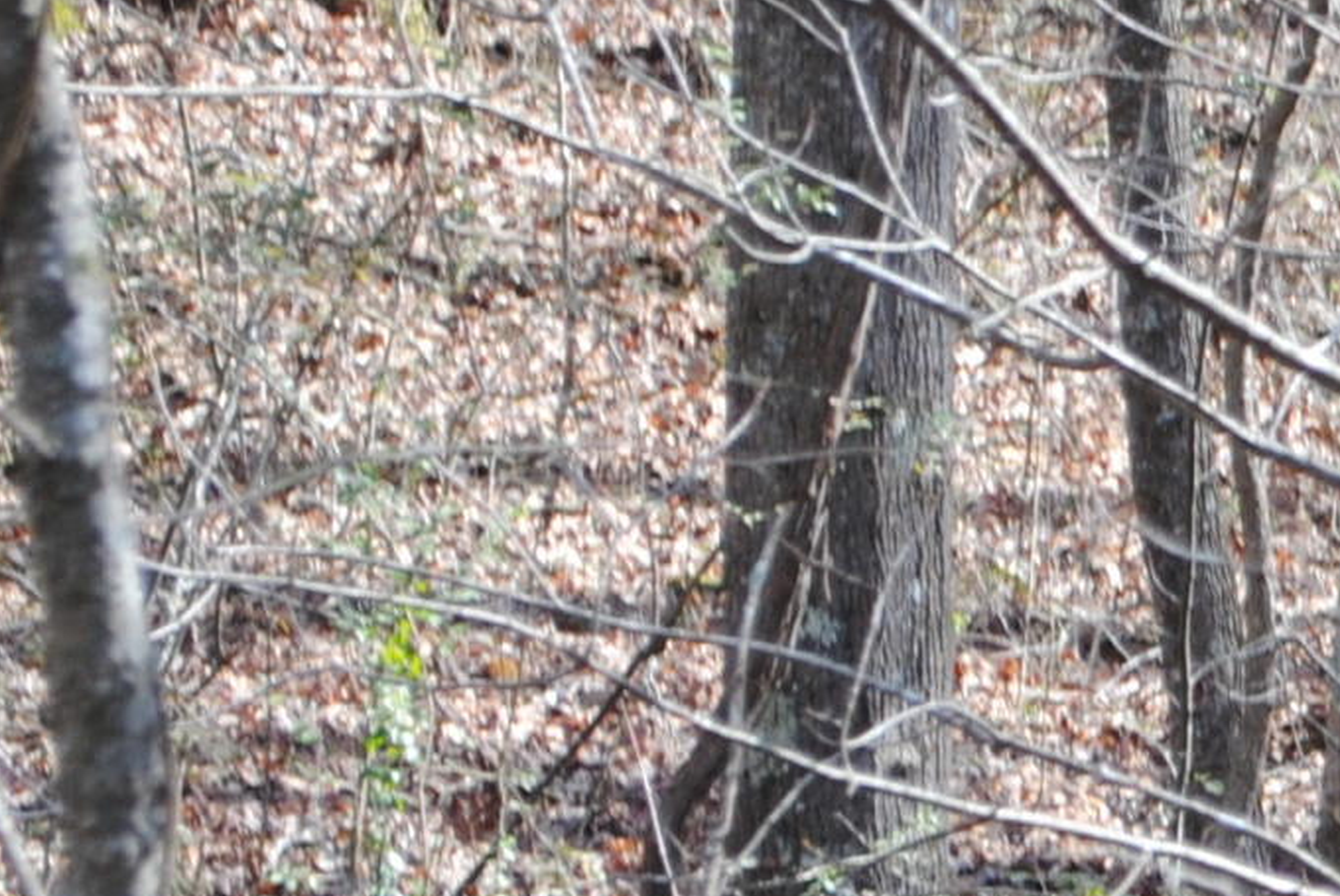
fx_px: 13571
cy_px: 603
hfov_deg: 5.5
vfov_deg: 3.8
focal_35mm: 364
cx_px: 2719
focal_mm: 55
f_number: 5.6
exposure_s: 1/100
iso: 200
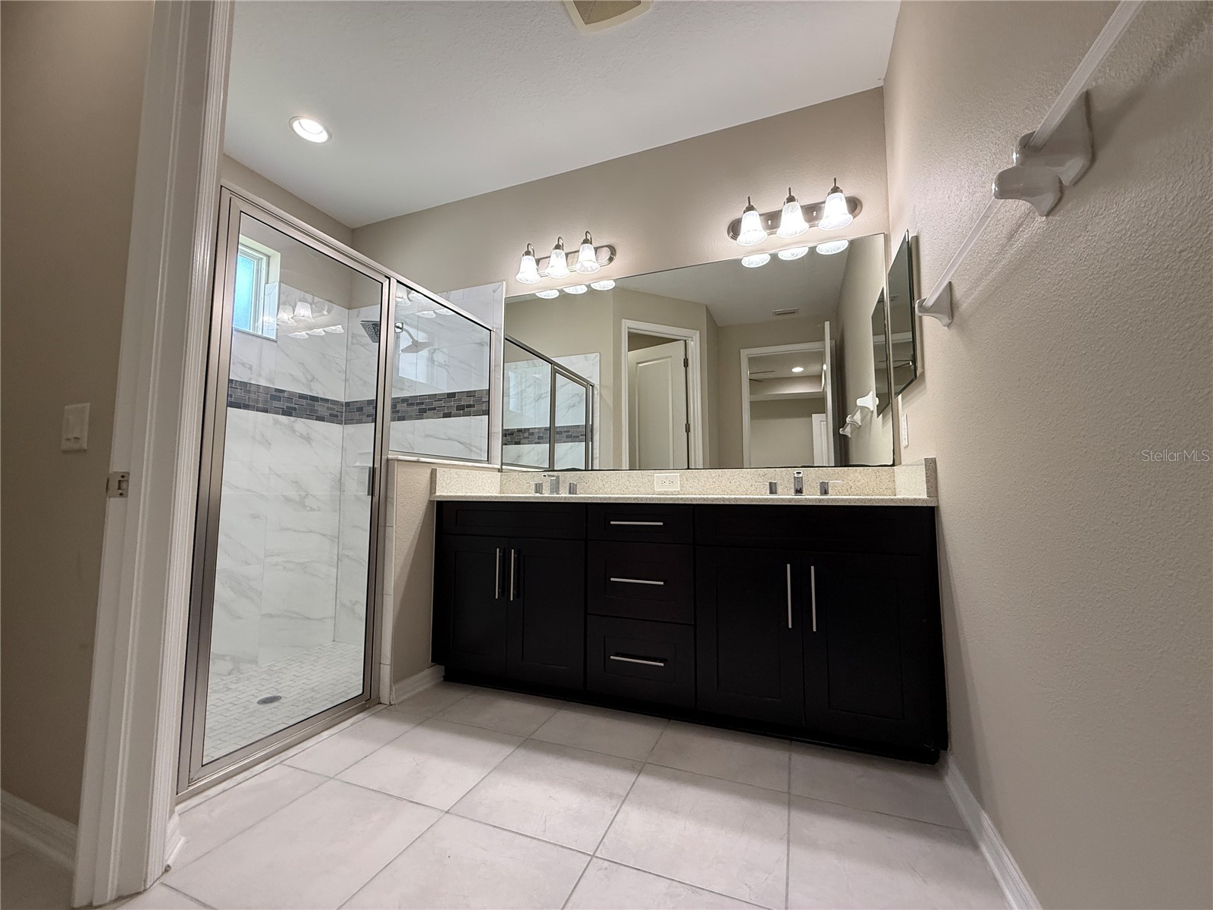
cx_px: 606
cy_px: 455
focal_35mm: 14
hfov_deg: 102.1
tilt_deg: +4.6
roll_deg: -0.9
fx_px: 491
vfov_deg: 85.7
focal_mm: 2.22
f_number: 2.2
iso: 200
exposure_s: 1/120
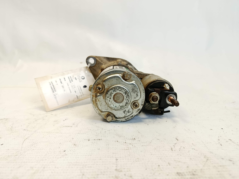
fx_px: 166
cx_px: 120
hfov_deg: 71.6
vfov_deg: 56.8
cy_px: 90
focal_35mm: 24
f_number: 1.7
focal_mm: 5.24
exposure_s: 1/120
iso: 358
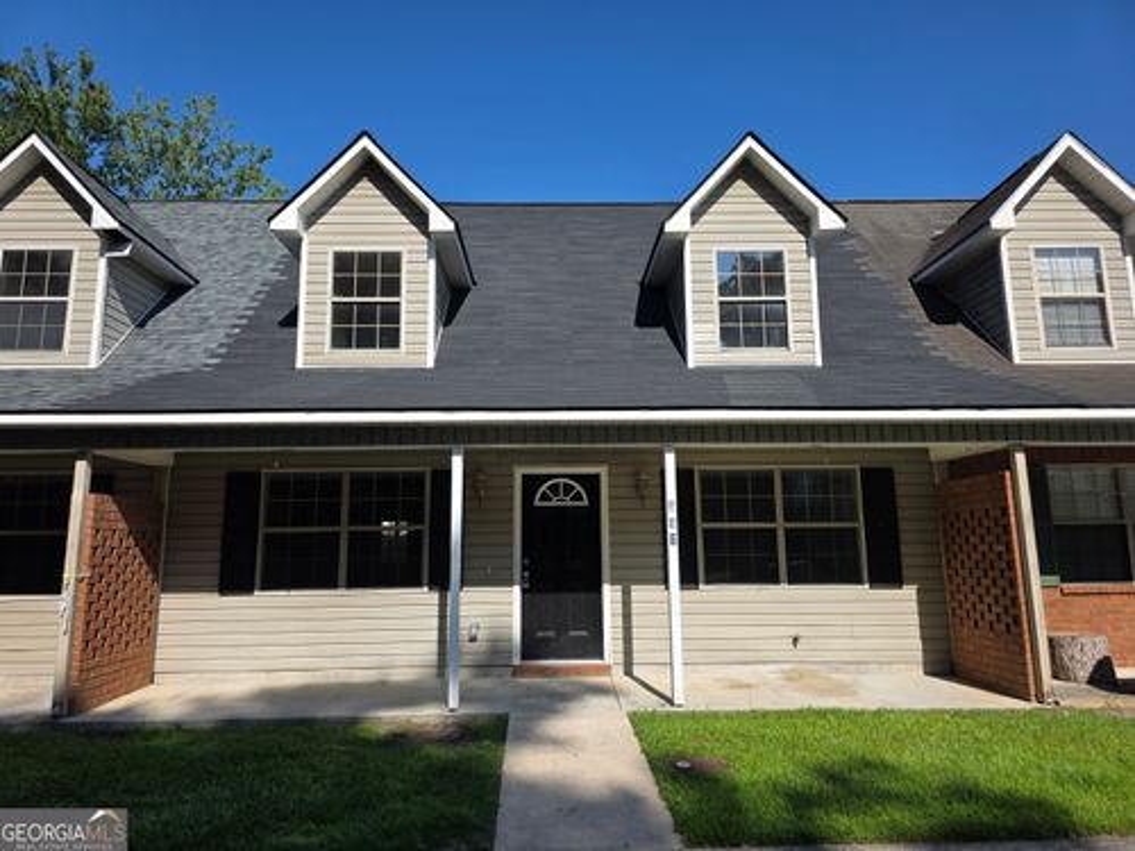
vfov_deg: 58.9
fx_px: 754
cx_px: 568
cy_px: 426
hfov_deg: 73.9
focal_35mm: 23
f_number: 1.7
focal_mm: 6.3
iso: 80
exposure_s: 1/5608
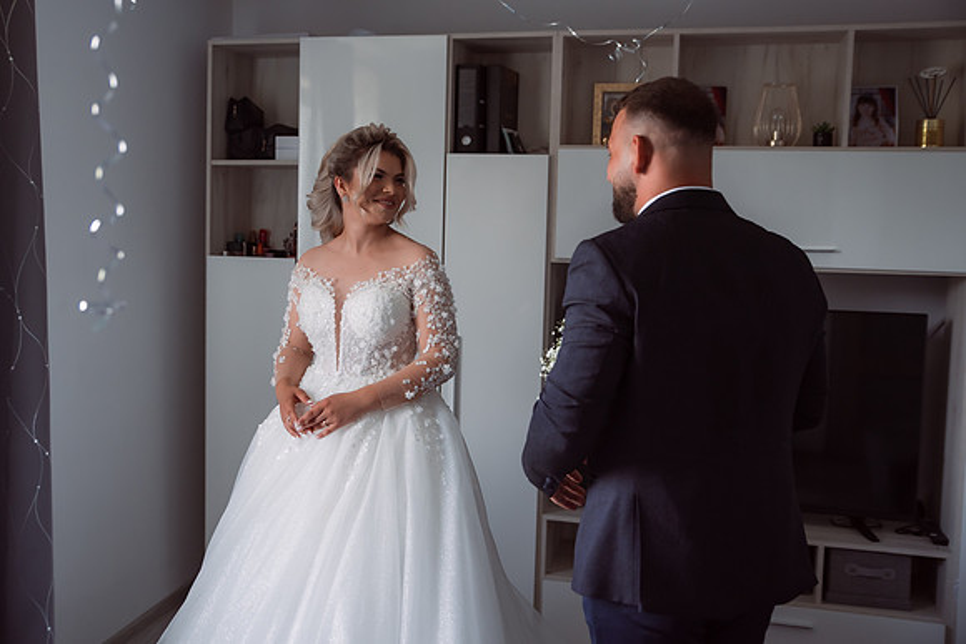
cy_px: 299
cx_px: 432
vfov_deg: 33.6
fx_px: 1068
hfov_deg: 48.6
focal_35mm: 40
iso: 500
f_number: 2.8
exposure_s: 1/250
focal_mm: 36
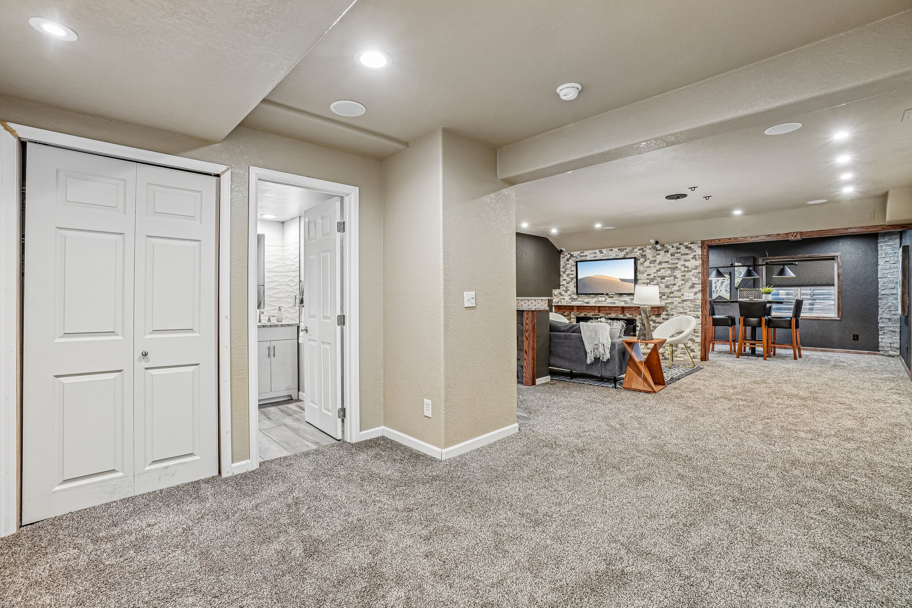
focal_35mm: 15
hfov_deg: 100.4
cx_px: 456
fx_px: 380
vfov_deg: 77.3
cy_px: 304
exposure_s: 1/10
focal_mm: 10
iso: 400
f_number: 8
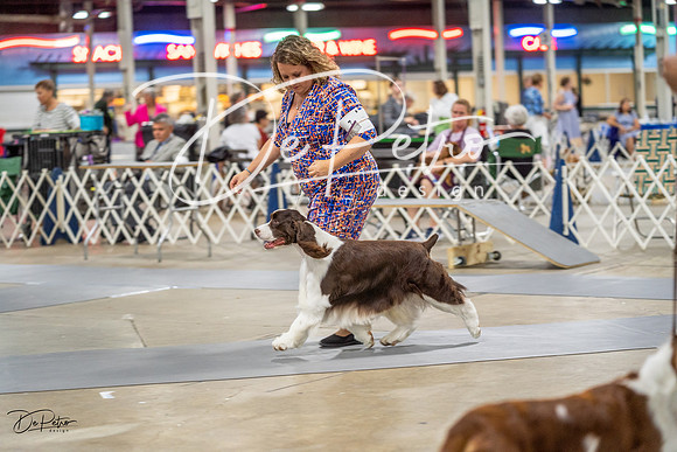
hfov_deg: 21.9
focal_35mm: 93
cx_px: 338
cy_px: 226
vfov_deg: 14.7
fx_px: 1749
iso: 2000
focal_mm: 93
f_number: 2.8
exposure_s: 1/160
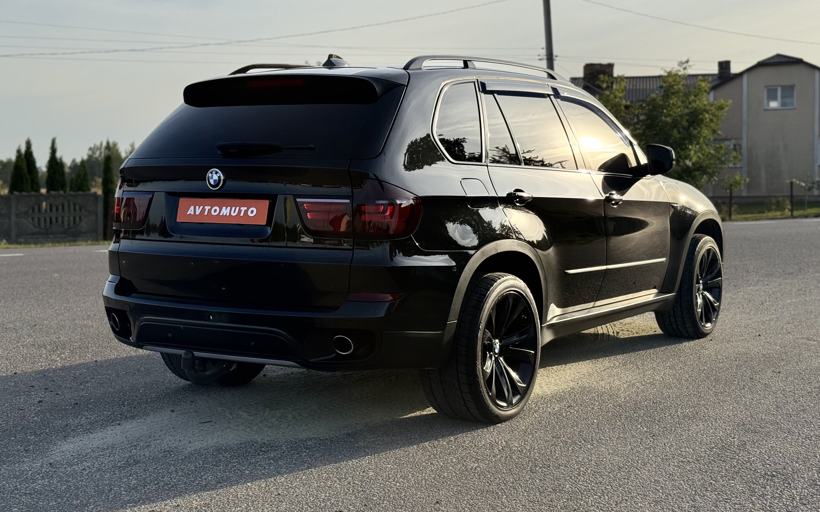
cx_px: 406
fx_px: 1184
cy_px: 232
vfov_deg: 24.4
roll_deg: +0.6
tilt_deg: -2.8
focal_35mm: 53
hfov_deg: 38.2
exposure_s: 1/4049
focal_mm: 6.76
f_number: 1.78
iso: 64
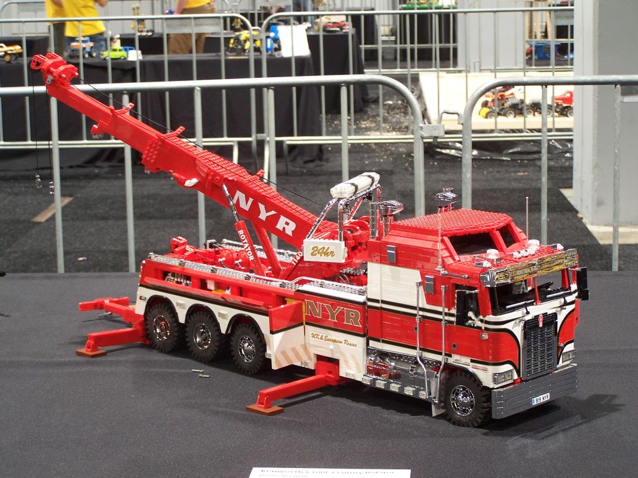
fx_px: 1511
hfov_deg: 23.8
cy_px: 239
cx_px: 319
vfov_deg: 18.0
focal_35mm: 82
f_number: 3.2
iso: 80
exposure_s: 1/2
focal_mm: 13.7
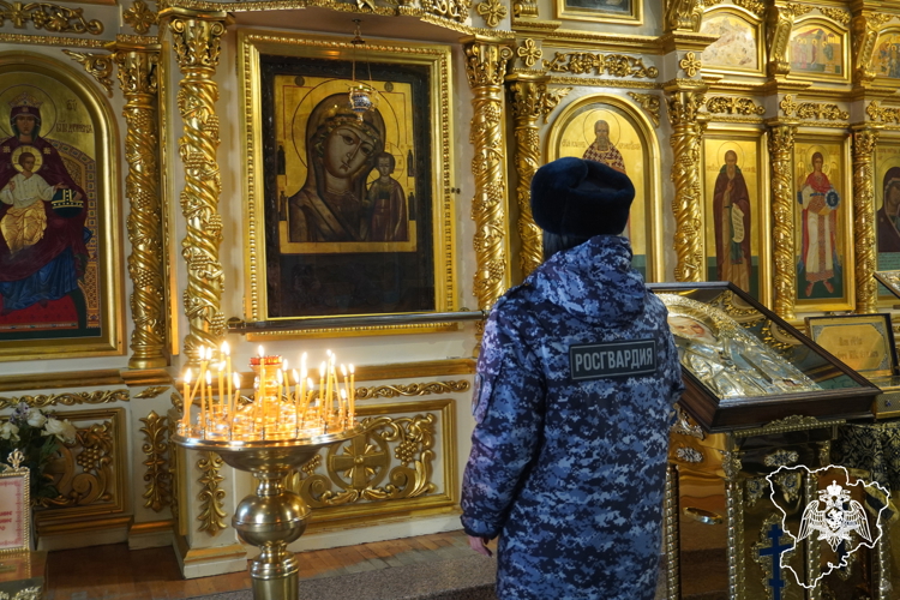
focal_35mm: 34
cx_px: 450
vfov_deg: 38.4
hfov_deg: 55.1
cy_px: 300
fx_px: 862
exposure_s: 1/40
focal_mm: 23
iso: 1000
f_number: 4
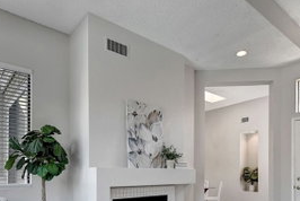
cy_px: 169
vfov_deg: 44.9
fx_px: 225
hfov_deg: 67.2
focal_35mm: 27
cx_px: 163
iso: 800
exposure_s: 1/200
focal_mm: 10
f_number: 7.1
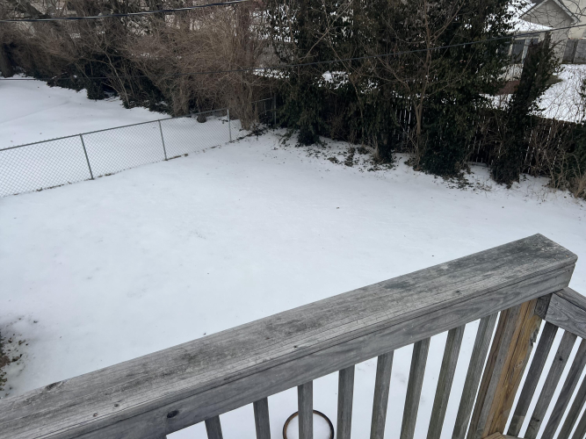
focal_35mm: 26
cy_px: 220
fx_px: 440
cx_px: 293
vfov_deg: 53.0
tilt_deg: -29.8
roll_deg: +1.7
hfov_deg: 67.3
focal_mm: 5.7
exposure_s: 1/4630
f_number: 1.5
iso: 50
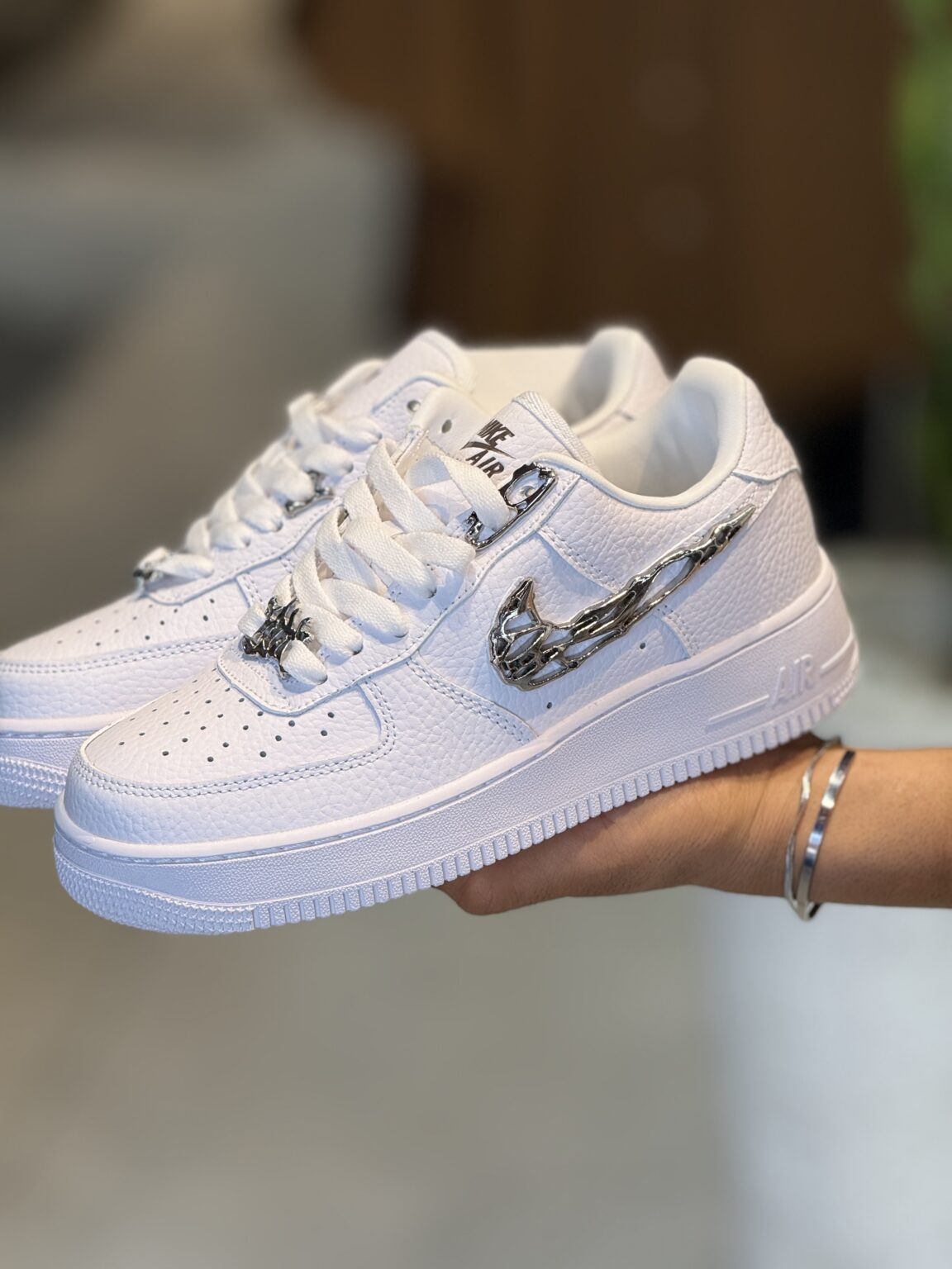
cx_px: 476
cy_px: 634
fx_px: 4400
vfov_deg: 16.4
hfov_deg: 12.3
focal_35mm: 120
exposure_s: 1/100
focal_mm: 15.66
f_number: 2.8
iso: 50
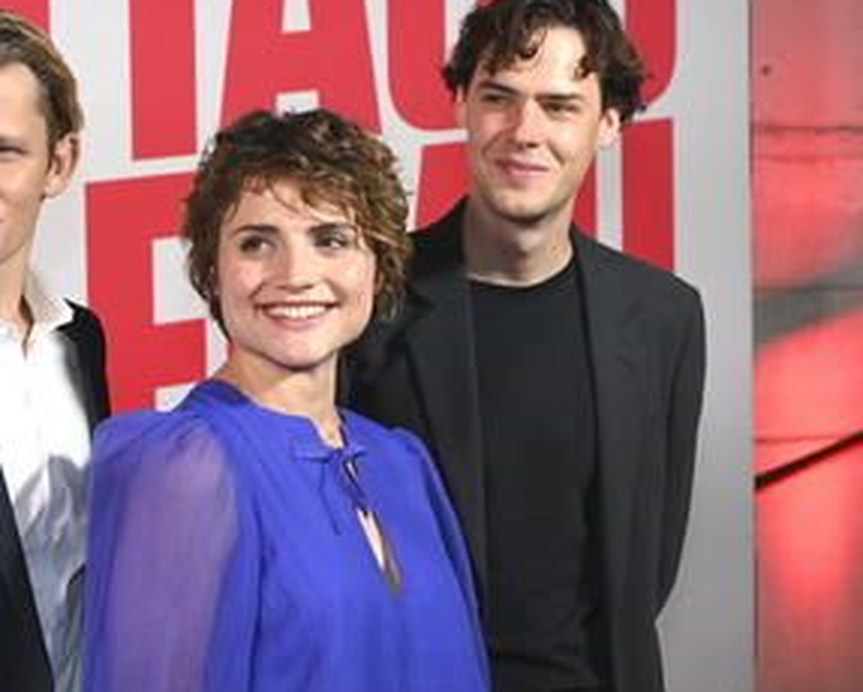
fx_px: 1994
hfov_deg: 24.2
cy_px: 385
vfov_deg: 19.7
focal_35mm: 78
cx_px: 242
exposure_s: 1/200
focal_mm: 53
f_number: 7.1
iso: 2000
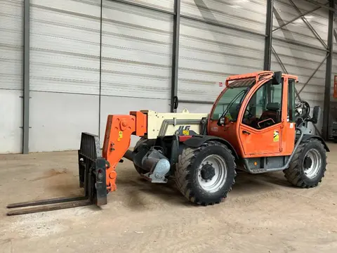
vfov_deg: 48.2
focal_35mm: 29
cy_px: 126
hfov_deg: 61.7
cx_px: 168
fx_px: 282
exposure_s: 1/60
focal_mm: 3
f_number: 1.8
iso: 64
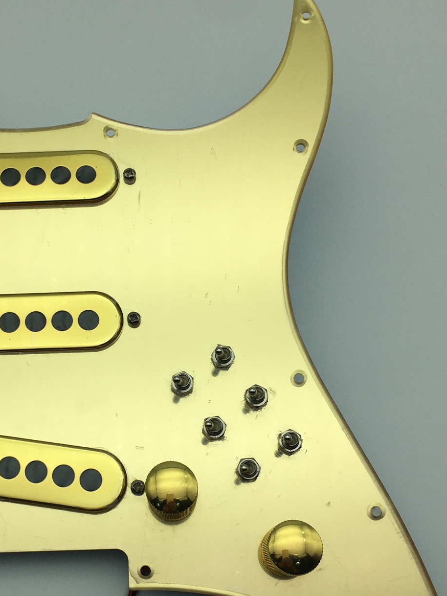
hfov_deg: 30.0
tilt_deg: -65.2
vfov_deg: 39.4
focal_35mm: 48
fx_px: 826
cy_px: 368
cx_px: 134
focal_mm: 4.15
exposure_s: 1/1040
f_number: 2.2
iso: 25
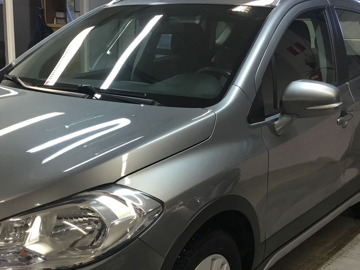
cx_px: 125
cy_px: 199
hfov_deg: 35.9
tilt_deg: -18.0
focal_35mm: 53
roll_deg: -0.5
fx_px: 551
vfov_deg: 27.2
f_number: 2.4
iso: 64
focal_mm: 3.3
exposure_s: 1/33
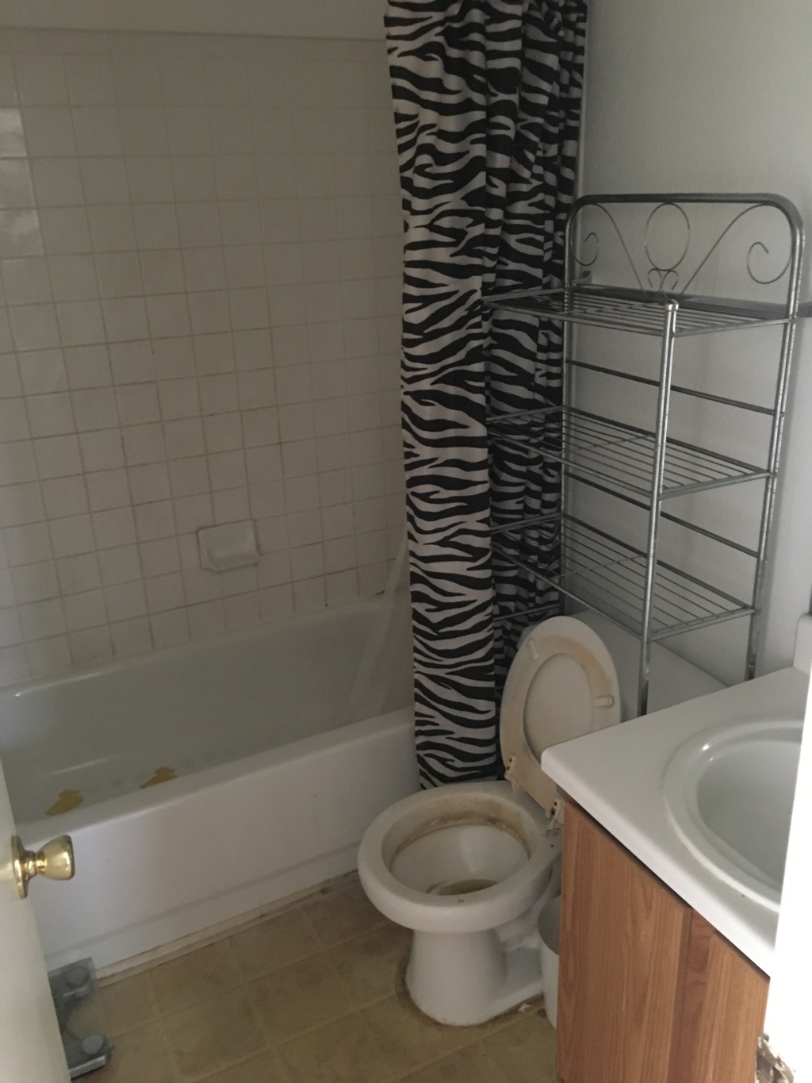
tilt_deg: -20.9
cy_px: 542
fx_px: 907
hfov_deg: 48.2
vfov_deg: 61.7
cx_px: 406
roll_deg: +1.9
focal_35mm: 29
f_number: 2.2
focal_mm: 4.15
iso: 400
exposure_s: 1/15
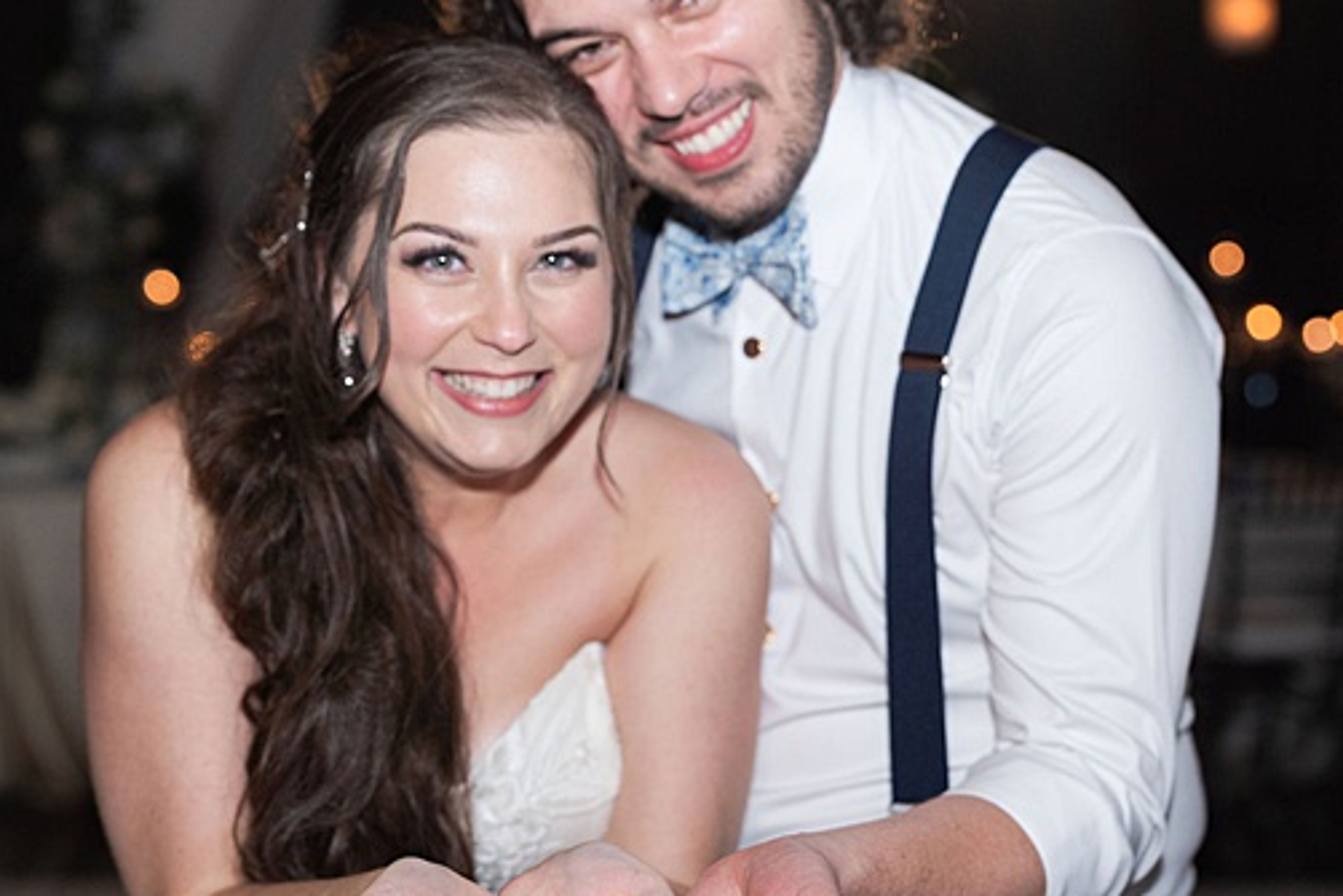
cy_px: 484
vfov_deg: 18.0
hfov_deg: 26.6
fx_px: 2836
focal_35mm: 76
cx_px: 562
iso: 250
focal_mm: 50
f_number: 2.5
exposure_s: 1/250
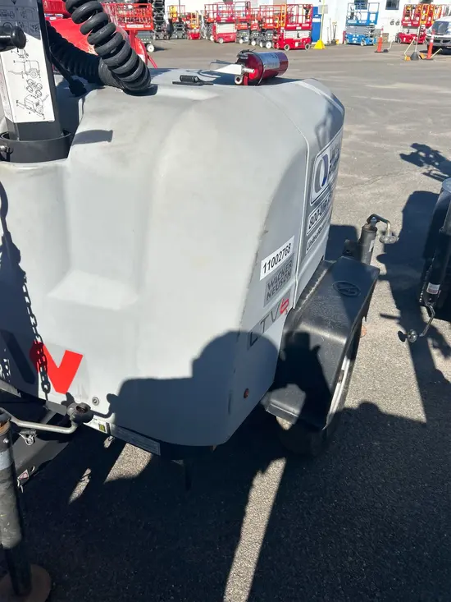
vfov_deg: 67.3
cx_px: 226
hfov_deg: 53.1
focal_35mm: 26
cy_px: 301
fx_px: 452
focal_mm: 5.7
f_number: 1.5
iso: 50
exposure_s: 1/5076
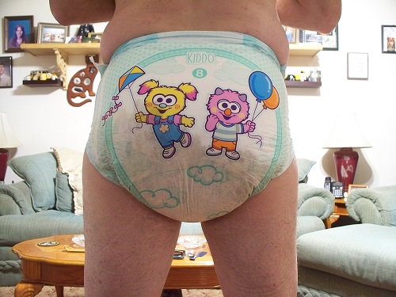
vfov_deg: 39.7
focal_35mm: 36
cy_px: 148
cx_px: 198
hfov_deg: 51.4
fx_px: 412
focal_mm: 7.54
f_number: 2.8
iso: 400
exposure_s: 1/13
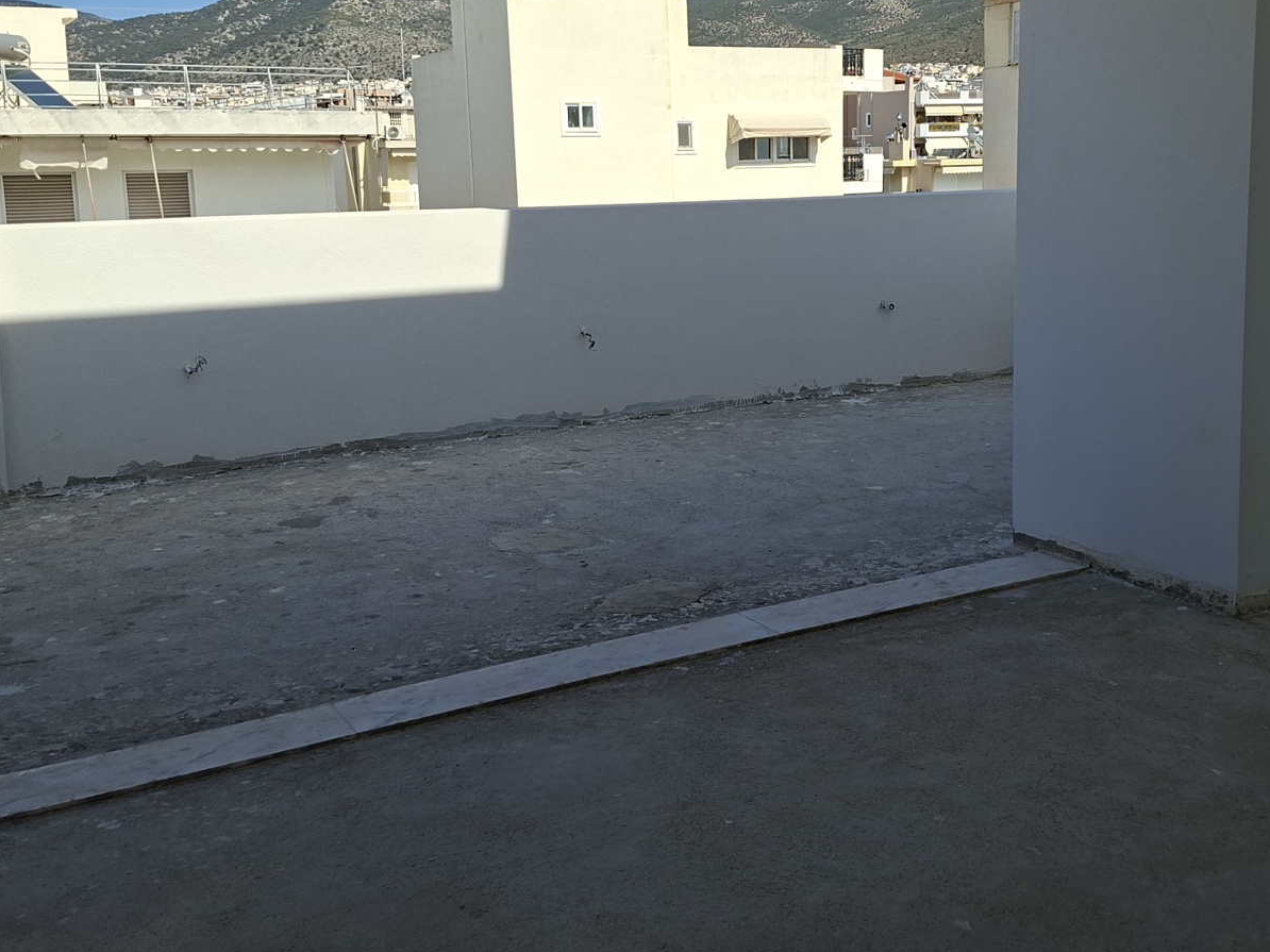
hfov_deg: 50.0
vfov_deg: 38.3
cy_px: 343
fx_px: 1357
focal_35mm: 37
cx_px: 729
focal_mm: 5.54
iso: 50
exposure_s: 1/3205
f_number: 1.8
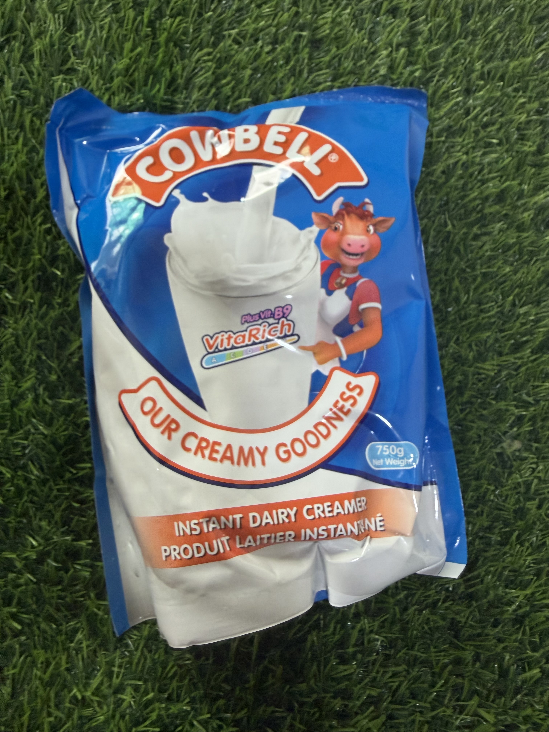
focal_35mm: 24
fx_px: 508
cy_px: 366
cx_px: 274
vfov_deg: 71.6
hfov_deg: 56.8
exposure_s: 1/120
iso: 200
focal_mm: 2.22
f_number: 2.2
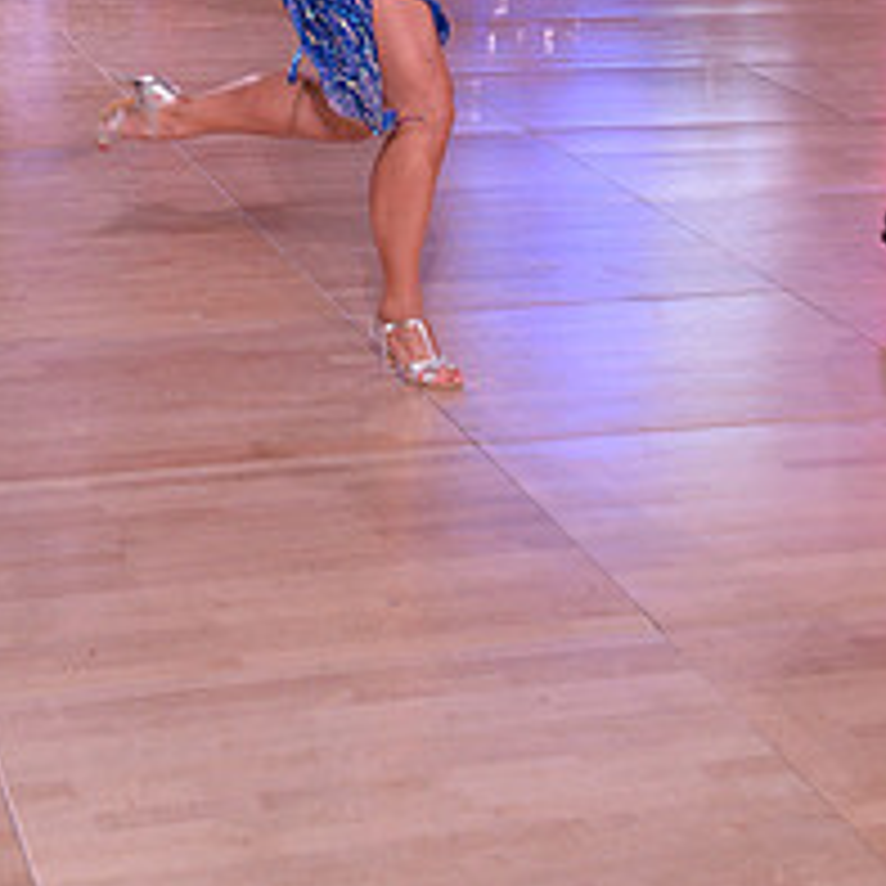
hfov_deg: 13.4
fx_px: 3764
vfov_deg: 13.1
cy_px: -175
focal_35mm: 130
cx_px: 713
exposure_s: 1/250
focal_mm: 52
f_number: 6.3
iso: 2000
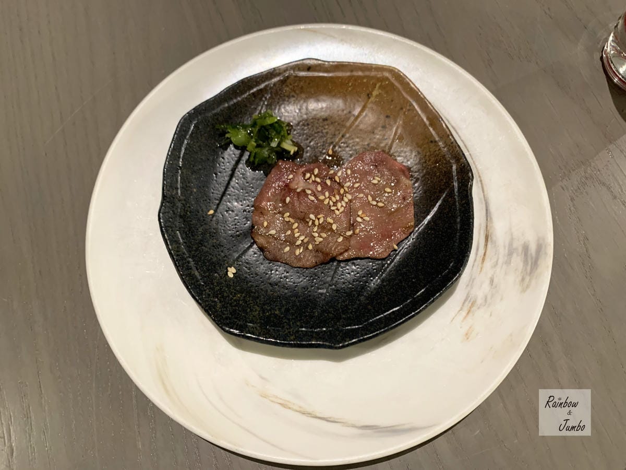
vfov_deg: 53.1
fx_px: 470
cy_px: 235
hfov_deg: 67.3
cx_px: 313
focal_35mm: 26
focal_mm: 4.25
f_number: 1.8
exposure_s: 1/60
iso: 320
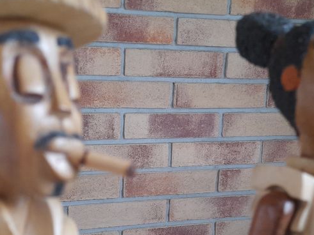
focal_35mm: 51
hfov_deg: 37.5
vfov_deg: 28.4
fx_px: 463
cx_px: 145
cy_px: 161
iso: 250
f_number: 2
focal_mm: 4.6
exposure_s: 1/40
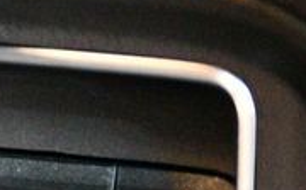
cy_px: 234
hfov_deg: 5.8
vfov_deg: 3.6
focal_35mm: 359
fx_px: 2990
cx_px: 0
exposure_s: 1/20
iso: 12800
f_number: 5
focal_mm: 66
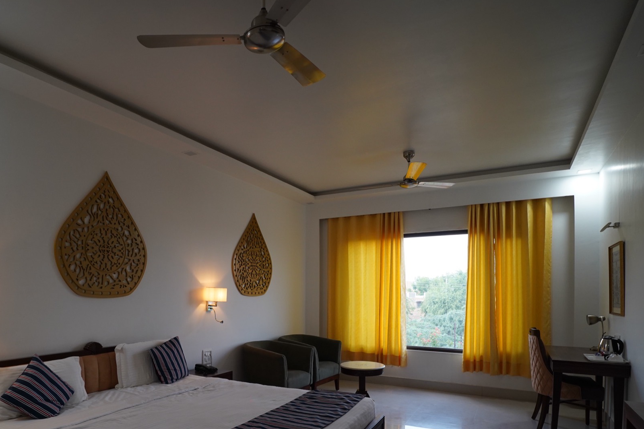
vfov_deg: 55.7
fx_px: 393
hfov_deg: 77.2
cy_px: 293
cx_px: 242
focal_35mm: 22
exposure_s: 1/60
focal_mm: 16
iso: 1000
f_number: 4
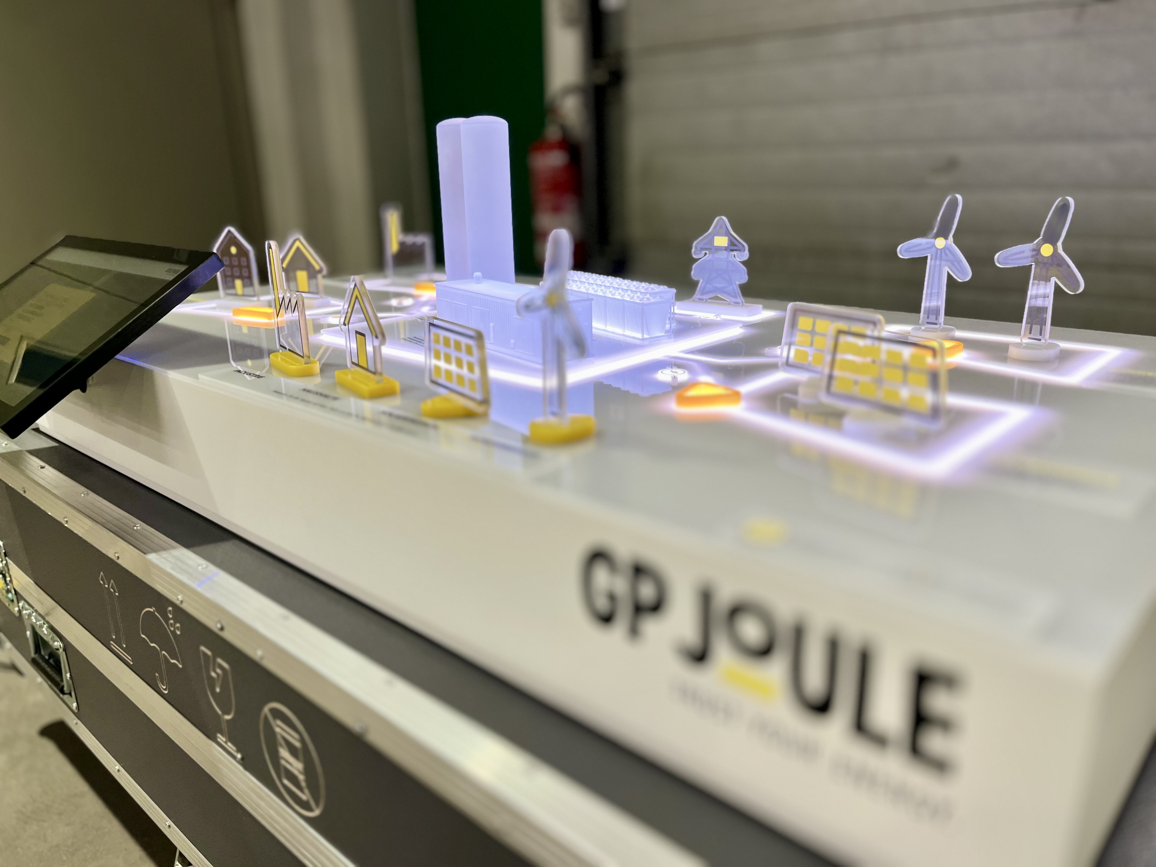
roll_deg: +2.1
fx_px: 868
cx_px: 578
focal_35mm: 26
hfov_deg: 67.3
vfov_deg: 53.1
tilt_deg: -18.2
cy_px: 434
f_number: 1.6
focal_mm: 5.1
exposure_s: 1/100
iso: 100
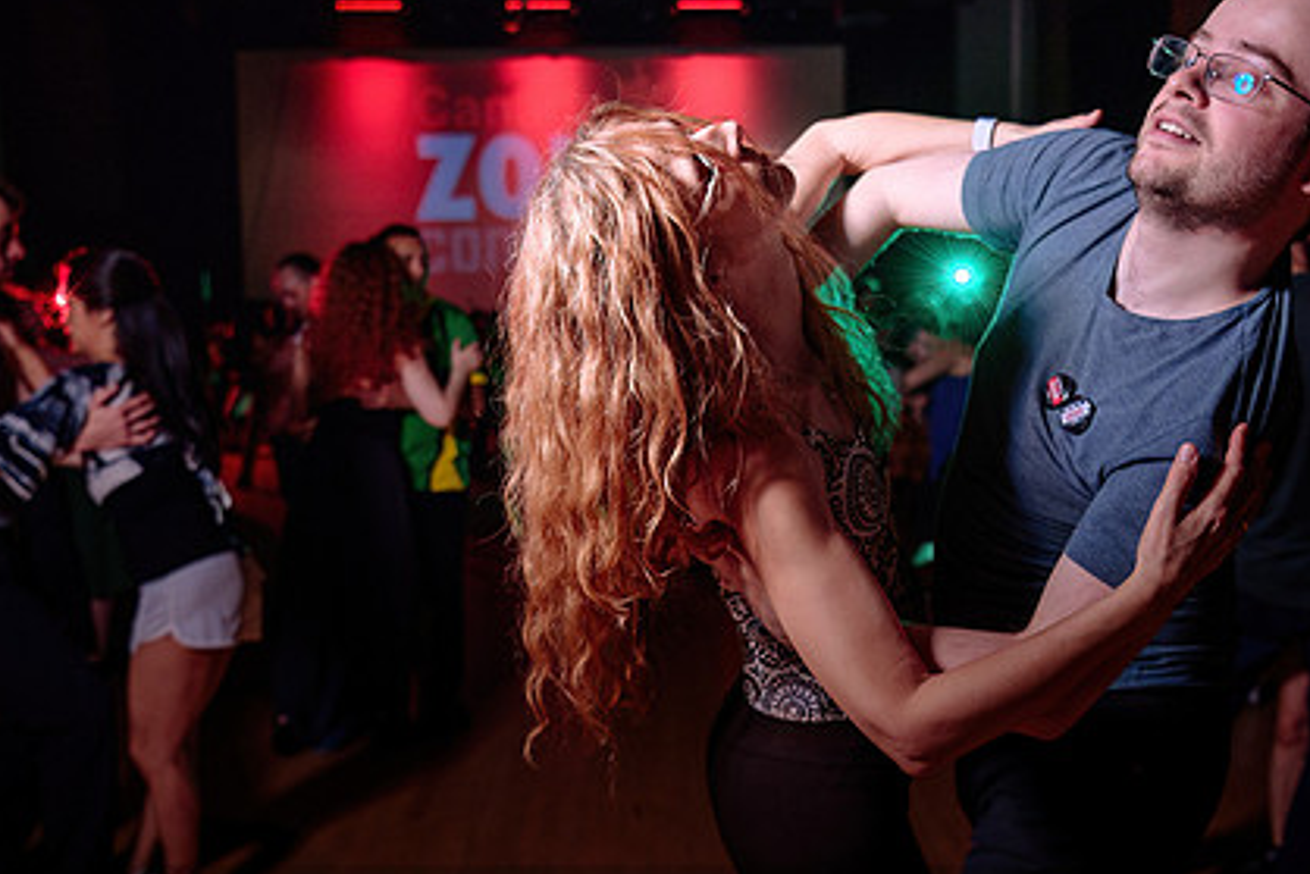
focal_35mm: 37
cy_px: 483
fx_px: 1347
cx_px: 727
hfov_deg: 51.8
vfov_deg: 35.9
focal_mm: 24
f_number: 2.8
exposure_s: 1/160
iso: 800
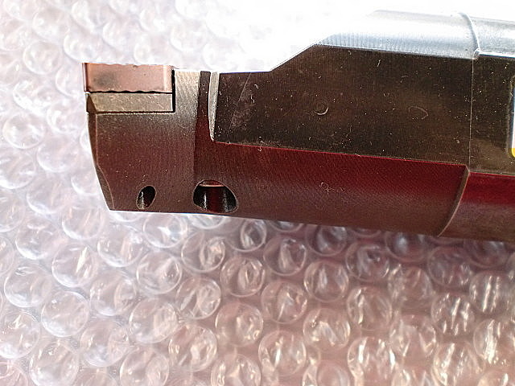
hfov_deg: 52.6
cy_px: 193
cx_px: 258
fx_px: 521
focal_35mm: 35
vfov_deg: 40.7
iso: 200
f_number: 3.1
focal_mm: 6.3
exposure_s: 1/60
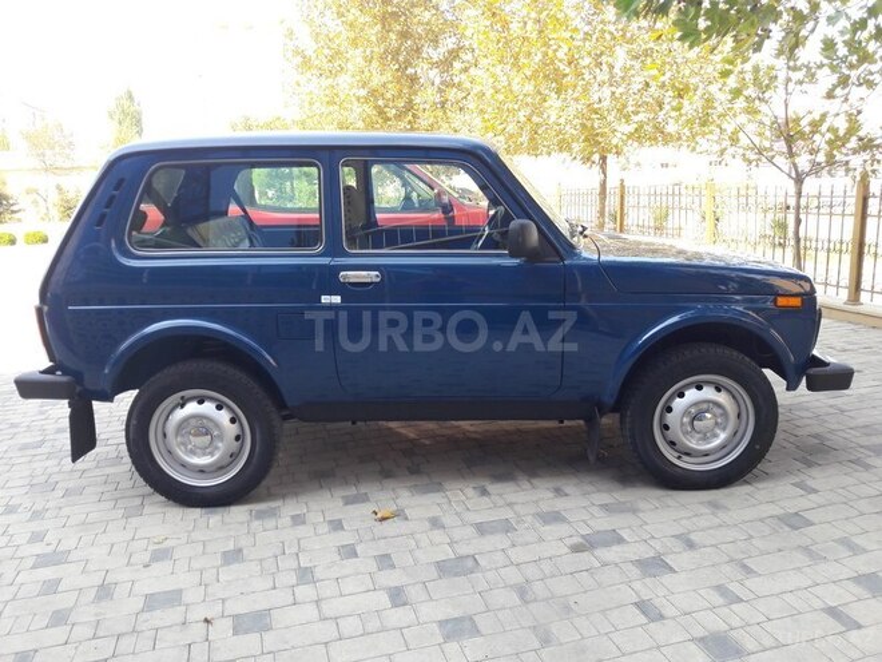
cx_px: 441
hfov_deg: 63.4
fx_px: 713
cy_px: 331
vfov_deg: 49.7
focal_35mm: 28
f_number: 1.9
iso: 40
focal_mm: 3.7
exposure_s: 1/178
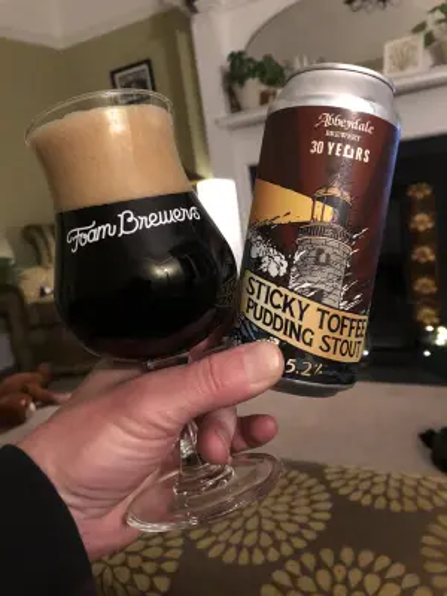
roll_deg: +8.0
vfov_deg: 63.4
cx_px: 224
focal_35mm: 28
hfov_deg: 49.7
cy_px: 298
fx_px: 482
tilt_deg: -11.5
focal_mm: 3.99
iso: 125
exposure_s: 1/4
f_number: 1.8
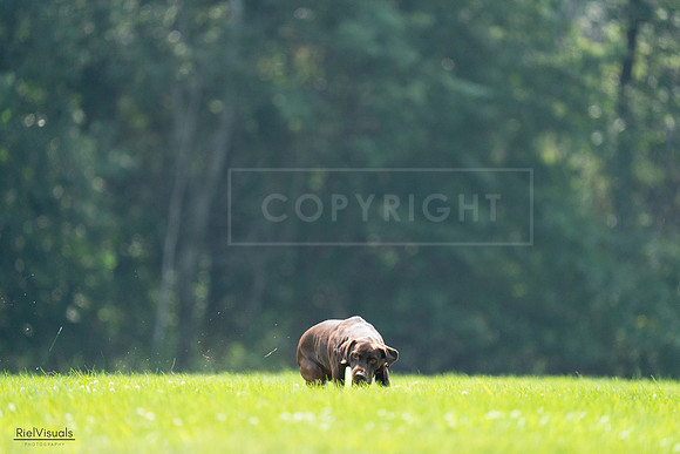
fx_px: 9994
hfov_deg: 3.9
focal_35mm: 529
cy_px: 227
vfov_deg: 2.6
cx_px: 340
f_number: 6.3
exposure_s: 1/4000
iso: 4000
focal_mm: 529
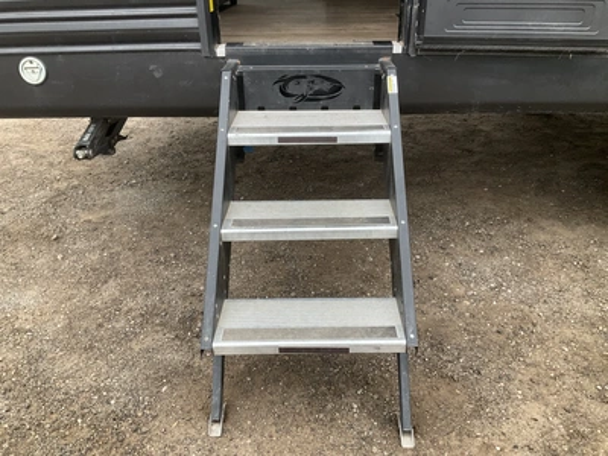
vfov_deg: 48.2
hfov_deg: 61.7
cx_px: 304
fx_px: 509
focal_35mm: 29
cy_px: 228
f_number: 1.8
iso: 50
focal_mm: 3
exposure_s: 1/122
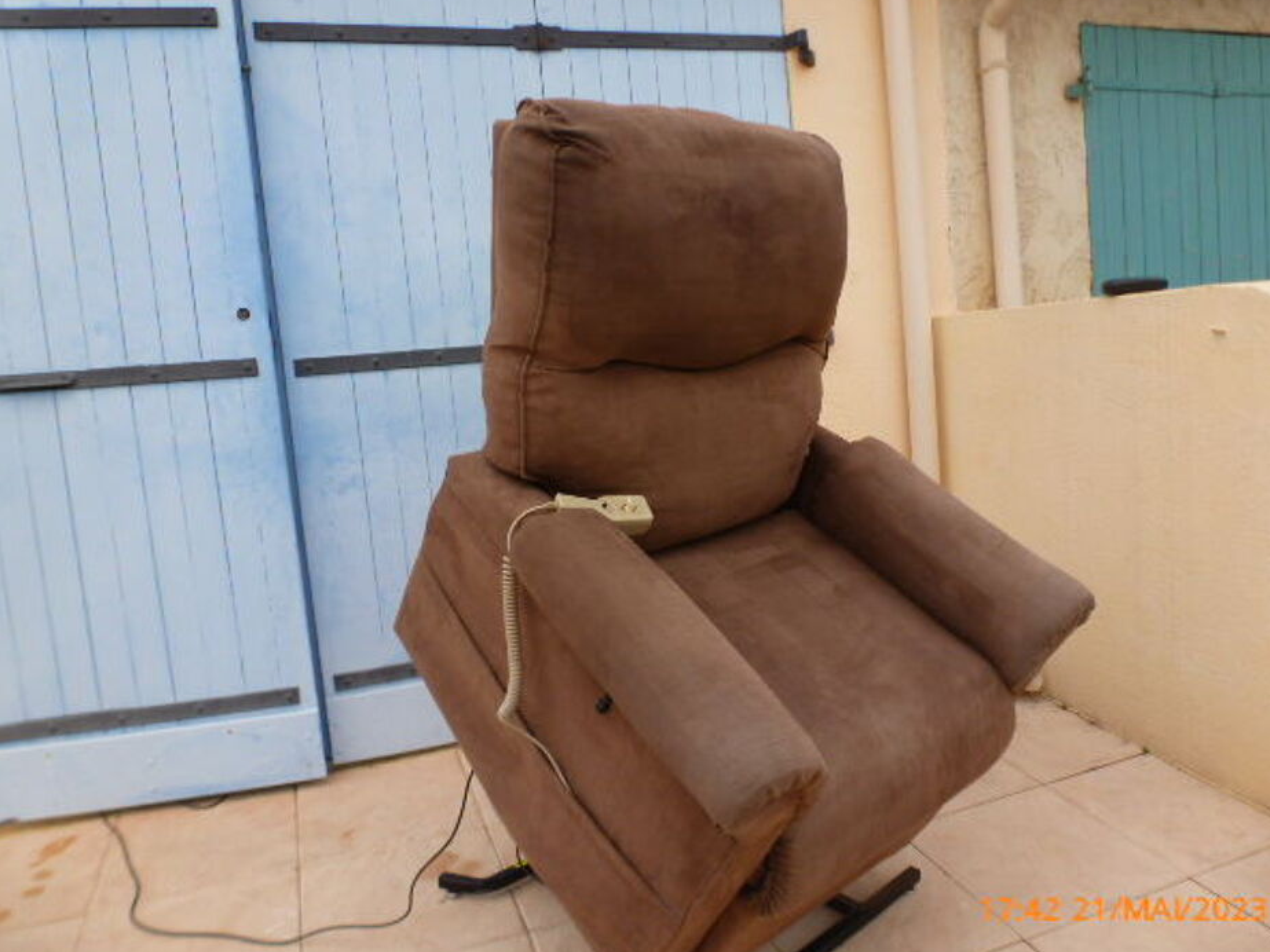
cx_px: 665
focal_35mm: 26
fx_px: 954
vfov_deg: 53.0
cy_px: 495
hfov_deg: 67.3
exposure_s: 1/125
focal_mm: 4.3
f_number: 3.5
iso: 100
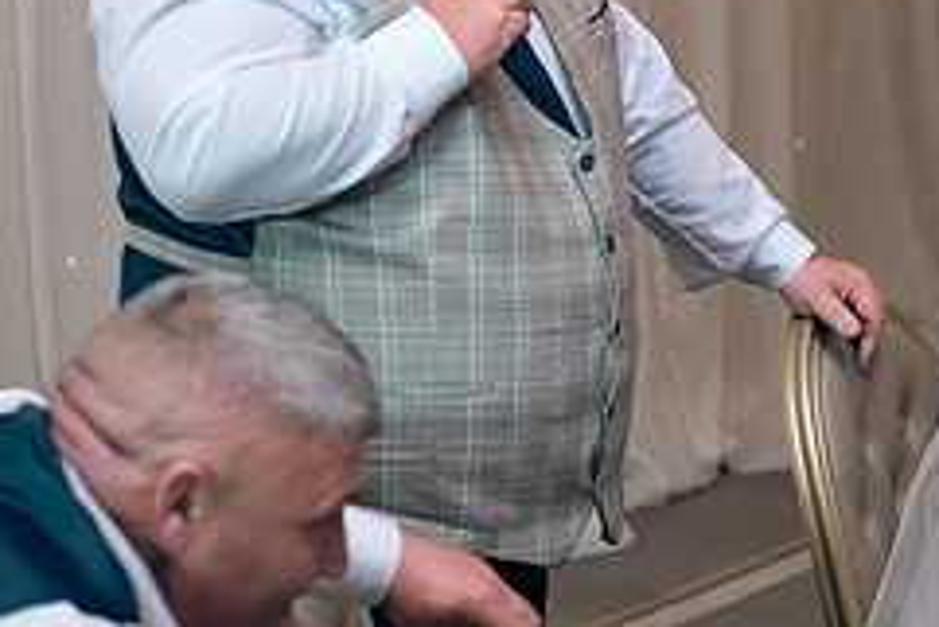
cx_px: 787
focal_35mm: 159
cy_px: 76
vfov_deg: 8.6
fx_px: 4150
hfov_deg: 12.8
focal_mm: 66
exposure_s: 1/160
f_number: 3.5
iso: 1000
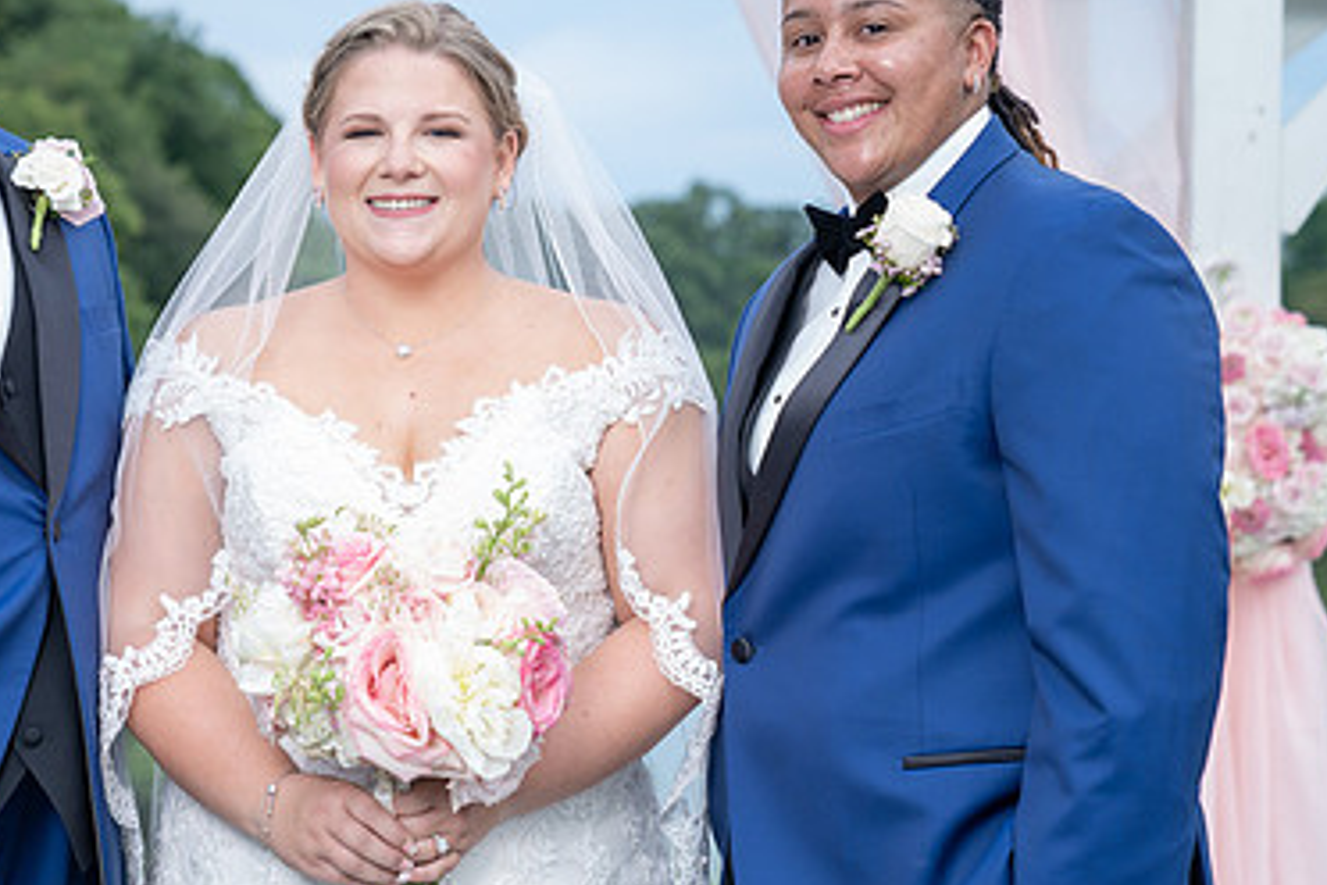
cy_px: 330
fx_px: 4091
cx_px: 393
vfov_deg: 12.3
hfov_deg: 18.3
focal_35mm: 111
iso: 50
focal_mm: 70
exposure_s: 1/250
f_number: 4
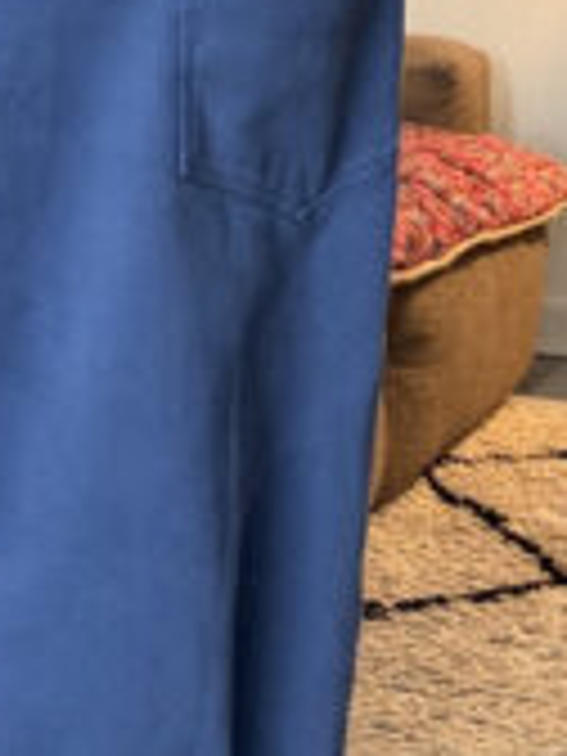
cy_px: 45
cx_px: -108
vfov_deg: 22.8
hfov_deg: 17.0
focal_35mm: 83
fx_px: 1813
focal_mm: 2.69
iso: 200
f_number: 1.9
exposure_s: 1/60
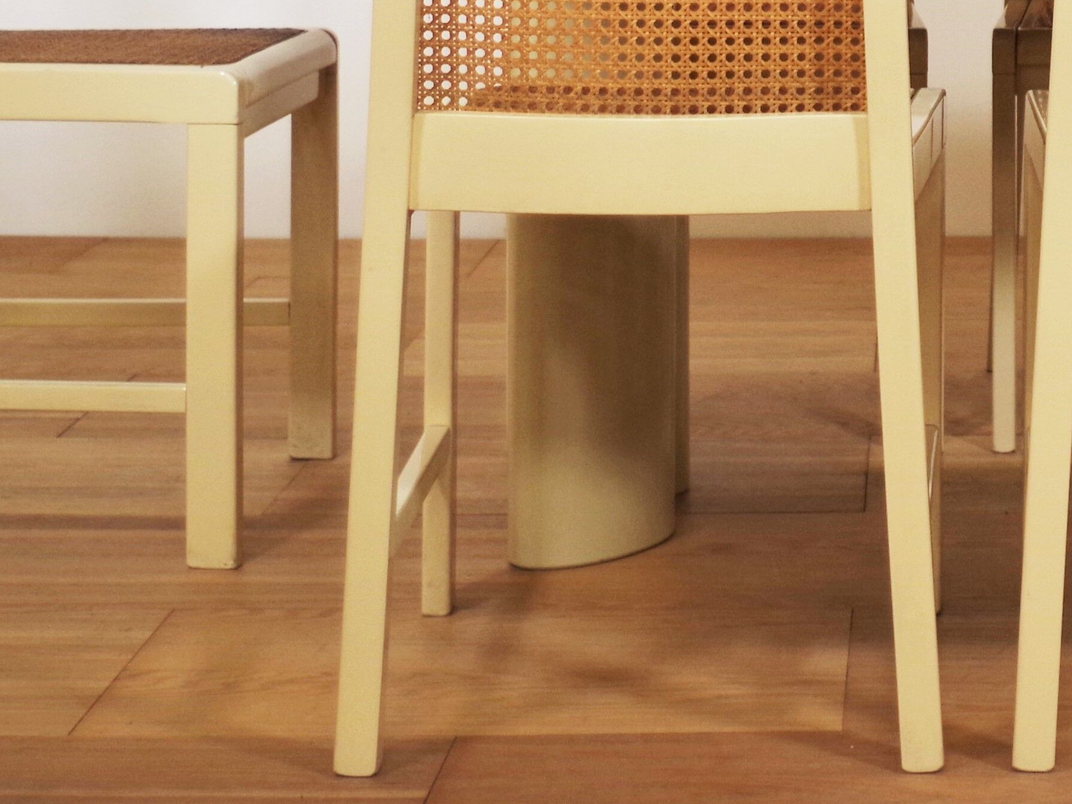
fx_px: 2694
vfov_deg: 16.1
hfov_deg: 21.2
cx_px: 1215
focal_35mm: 87
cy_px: -227
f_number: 4
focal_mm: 20
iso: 200
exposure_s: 1/60
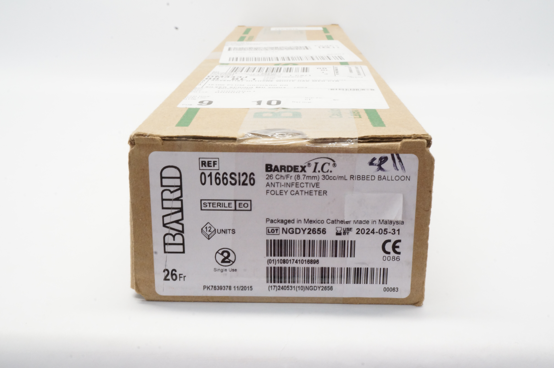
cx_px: 277
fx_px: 669
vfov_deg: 30.8
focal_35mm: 44
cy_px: 184
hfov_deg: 45.0
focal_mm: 29
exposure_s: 1/6
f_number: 25
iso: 1600
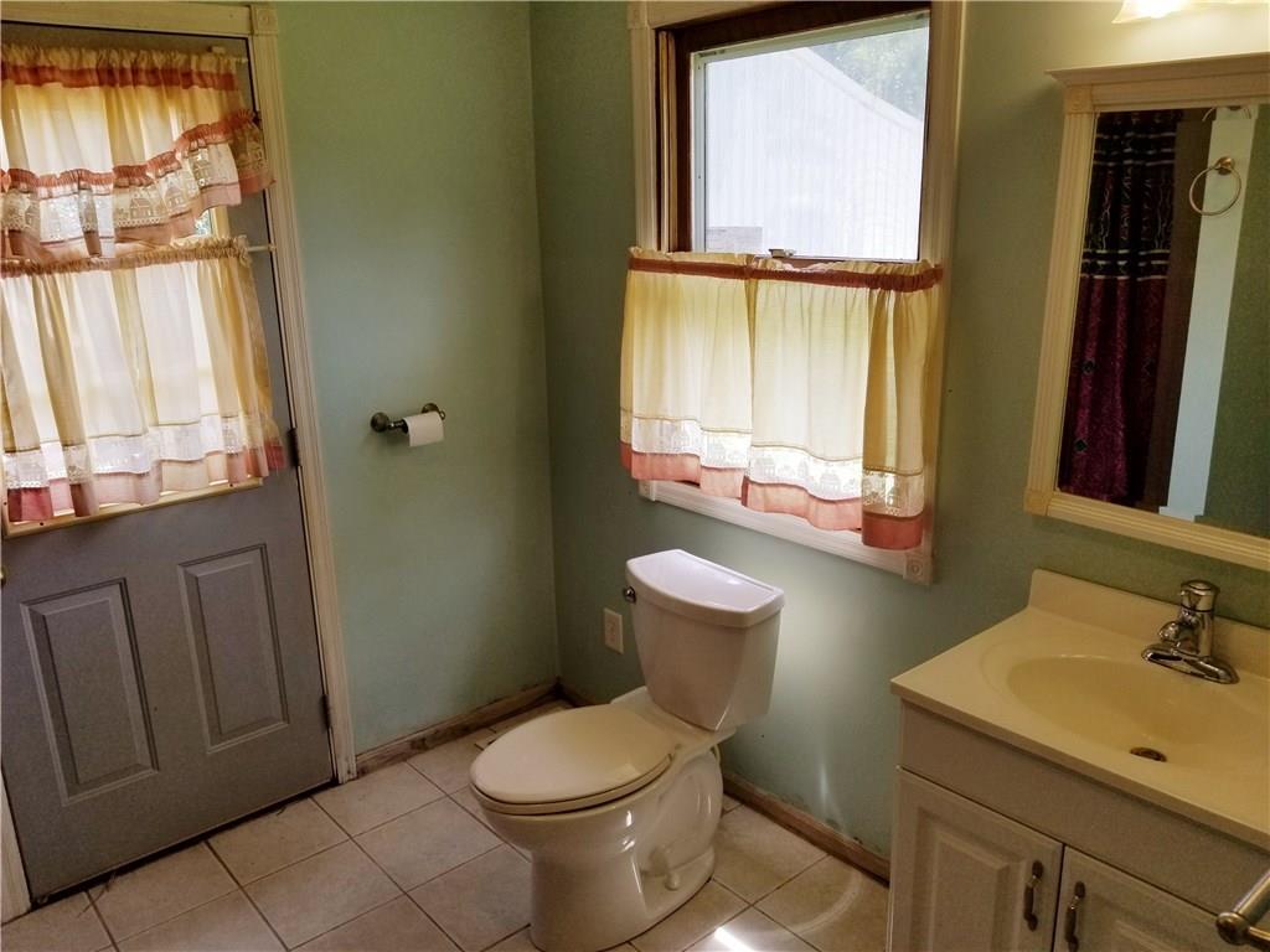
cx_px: 635
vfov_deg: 53.1
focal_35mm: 26
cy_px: 476
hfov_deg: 67.3
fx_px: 954
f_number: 1.7
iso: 50
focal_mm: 4.25
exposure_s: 1/275
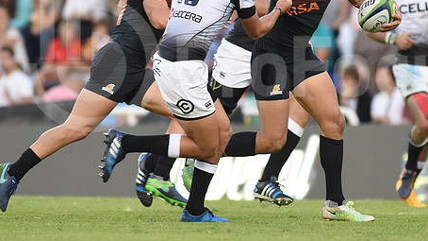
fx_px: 6376
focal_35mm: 562
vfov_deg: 2.2
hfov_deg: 3.8
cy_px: 65
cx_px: 253
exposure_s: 1/800
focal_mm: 420
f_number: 4
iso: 1600
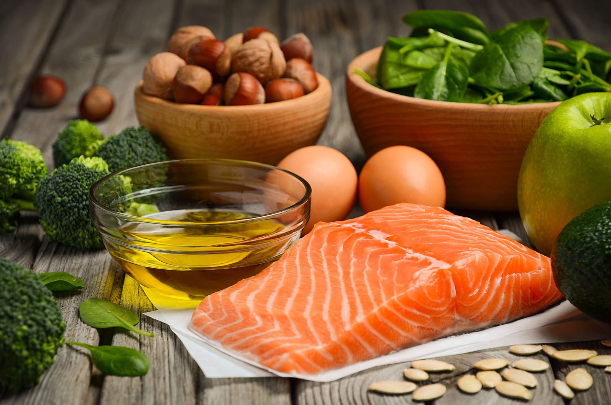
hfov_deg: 16.1
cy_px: 202
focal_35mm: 128
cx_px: 306
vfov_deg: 10.7
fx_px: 2160
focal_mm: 85
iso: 100
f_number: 5.6
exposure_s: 1/125
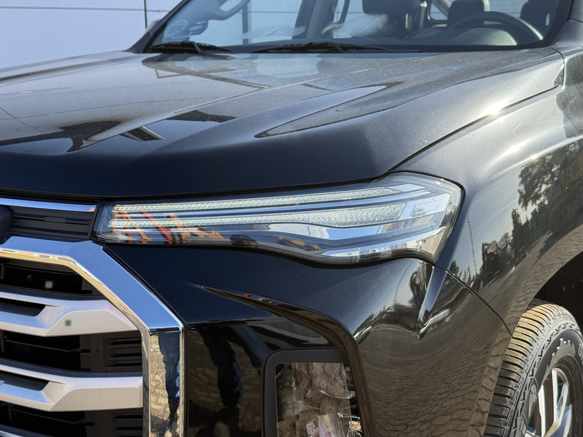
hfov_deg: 39.7
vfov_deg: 30.3
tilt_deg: -8.8
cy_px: 218
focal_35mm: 48
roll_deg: -0.2
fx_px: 808
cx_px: 292
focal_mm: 6.76
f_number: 1.78
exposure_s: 1/1429
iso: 64
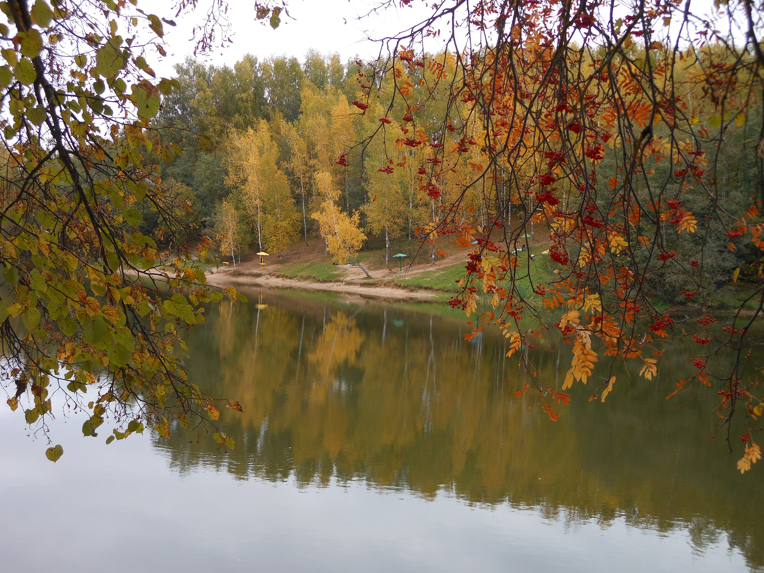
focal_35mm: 43
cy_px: 286
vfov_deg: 33.6
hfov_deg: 43.9
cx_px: 382
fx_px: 949
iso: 80
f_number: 3.8
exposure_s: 1/50
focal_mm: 7.7
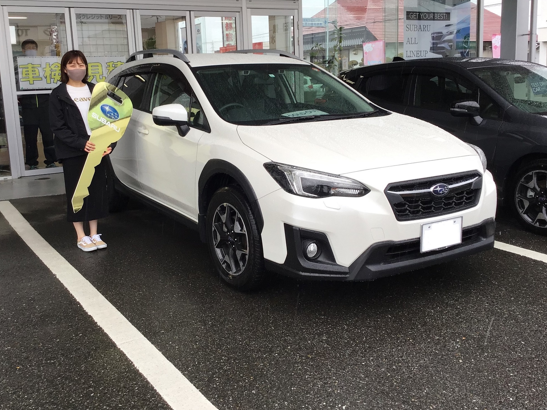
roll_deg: +1.2
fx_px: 600
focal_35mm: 38
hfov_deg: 49.0
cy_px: 181
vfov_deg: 37.7
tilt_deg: -10.6
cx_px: 257
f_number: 2.4
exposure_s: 1/131
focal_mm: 3.3
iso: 25
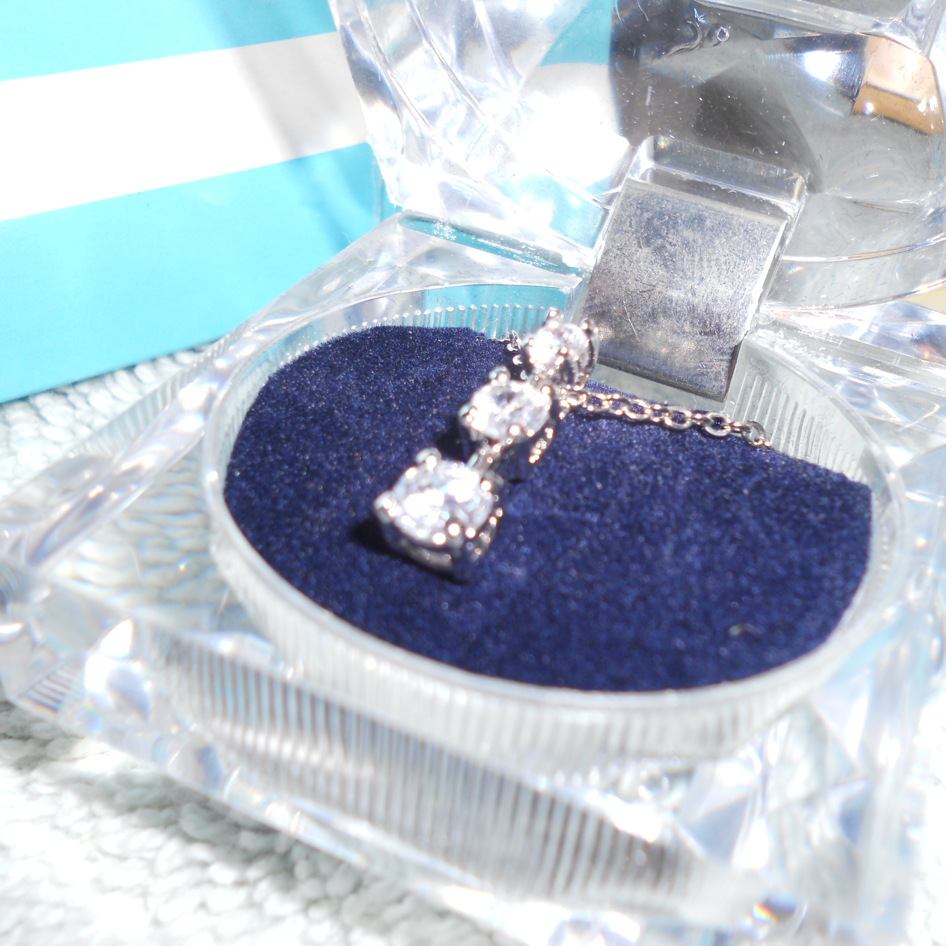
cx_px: 532
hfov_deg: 43.8
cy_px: 476
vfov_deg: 43.9
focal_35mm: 38
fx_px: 1175
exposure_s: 1/25
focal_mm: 5.8
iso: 80
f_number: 8.8
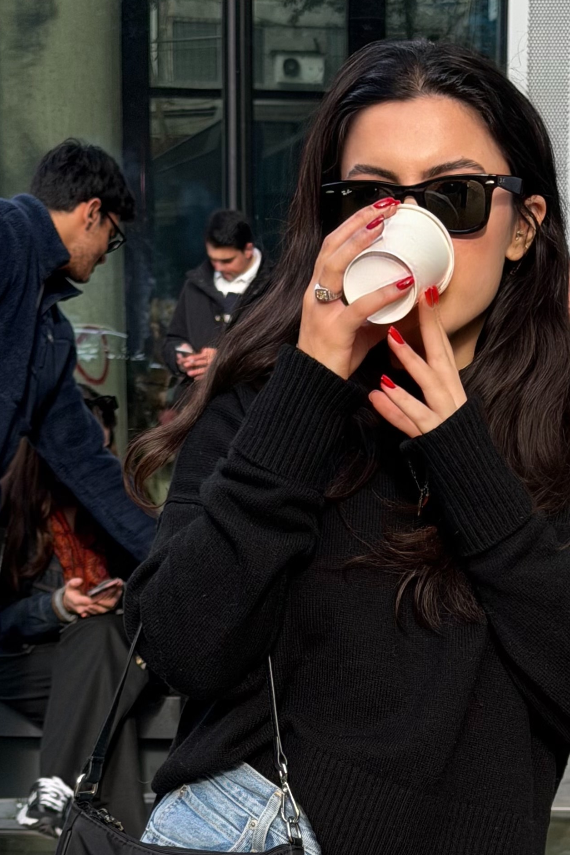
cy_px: 773
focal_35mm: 107
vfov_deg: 18.8
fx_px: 2541
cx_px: 355
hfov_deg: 12.8
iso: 64
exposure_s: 1/1167
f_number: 1.78
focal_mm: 6.76
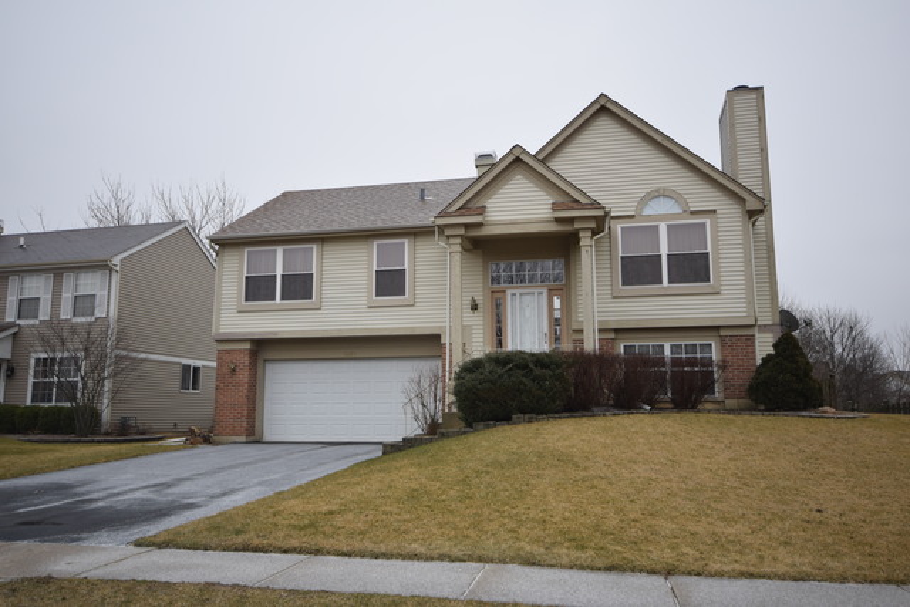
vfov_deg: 43.6
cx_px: 455
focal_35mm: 30
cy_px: 304
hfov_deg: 61.9
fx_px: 758
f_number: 5.6
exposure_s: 1/80
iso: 200
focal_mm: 20
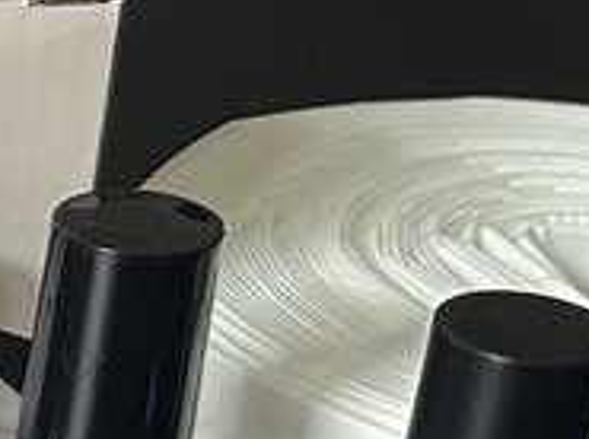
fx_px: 2649
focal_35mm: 156
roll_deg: +1.8
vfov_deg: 9.4
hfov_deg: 10.7
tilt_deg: -29.0
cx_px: -847
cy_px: 484
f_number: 1.78
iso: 250
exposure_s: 1/69
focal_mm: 6.86
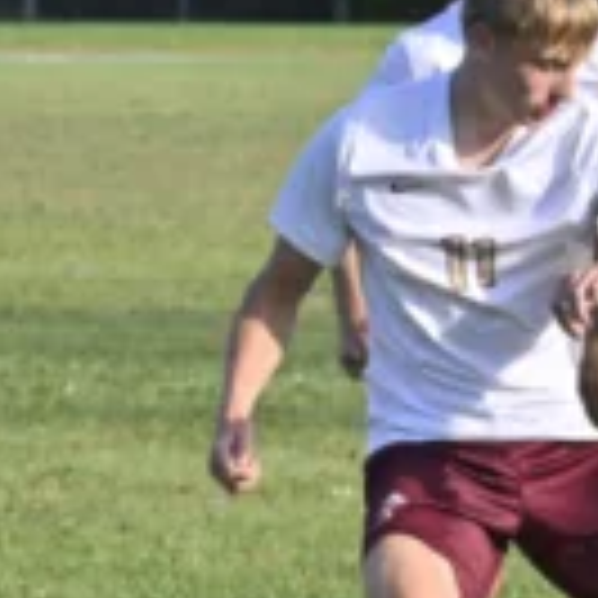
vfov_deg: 2.5
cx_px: 715
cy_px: 540
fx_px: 13759
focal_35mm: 704
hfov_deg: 2.5
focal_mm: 245
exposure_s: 1/1250
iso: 2500
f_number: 16
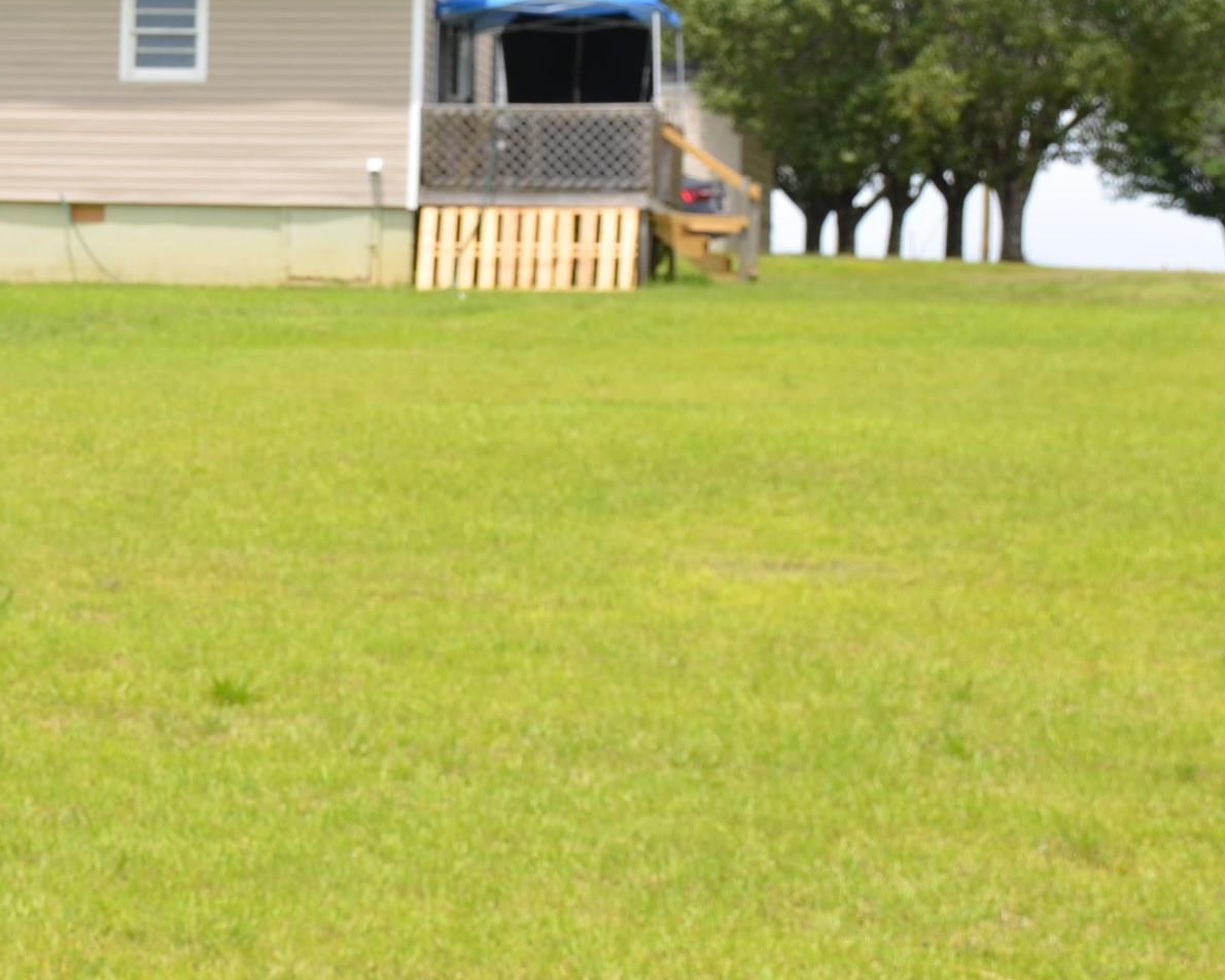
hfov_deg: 16.2
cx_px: -58
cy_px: 151
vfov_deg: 13.2
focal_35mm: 116
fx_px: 4206
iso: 100
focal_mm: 32
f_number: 9
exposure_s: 1/250
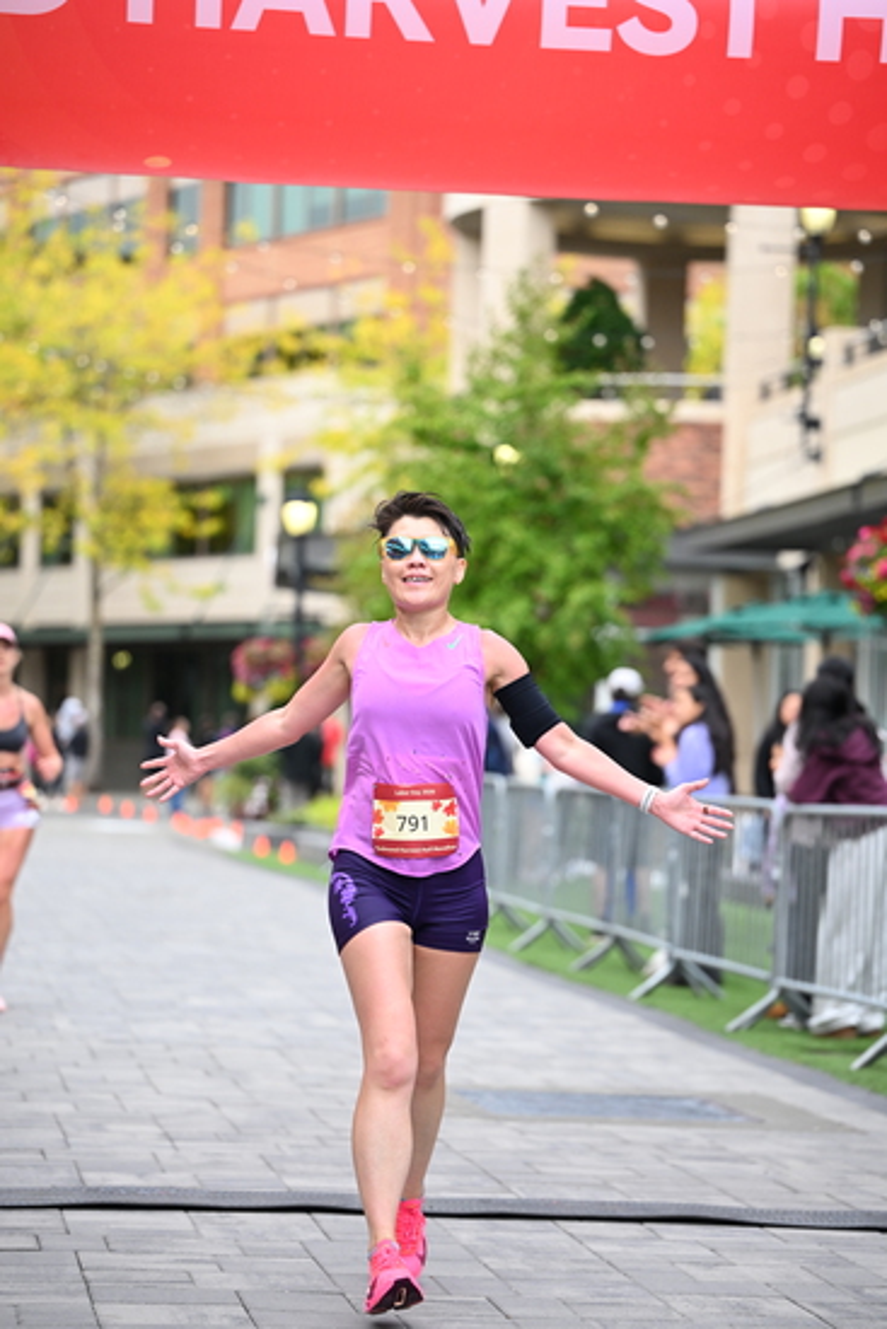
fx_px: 3841
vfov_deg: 19.6
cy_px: 664
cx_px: 444
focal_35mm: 104
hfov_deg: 13.2
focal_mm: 104
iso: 1000
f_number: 2.8
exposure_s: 1/2000
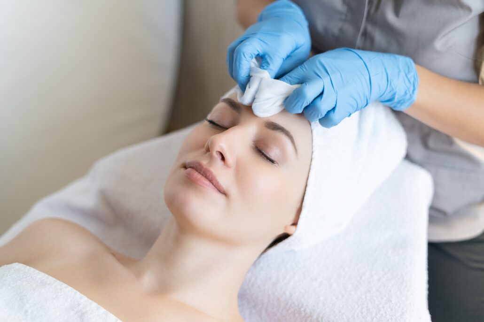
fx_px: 672
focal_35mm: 50
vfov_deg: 27.0
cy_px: 161
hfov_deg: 39.6
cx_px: 242
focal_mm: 50
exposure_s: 1/250
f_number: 2.2
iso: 160
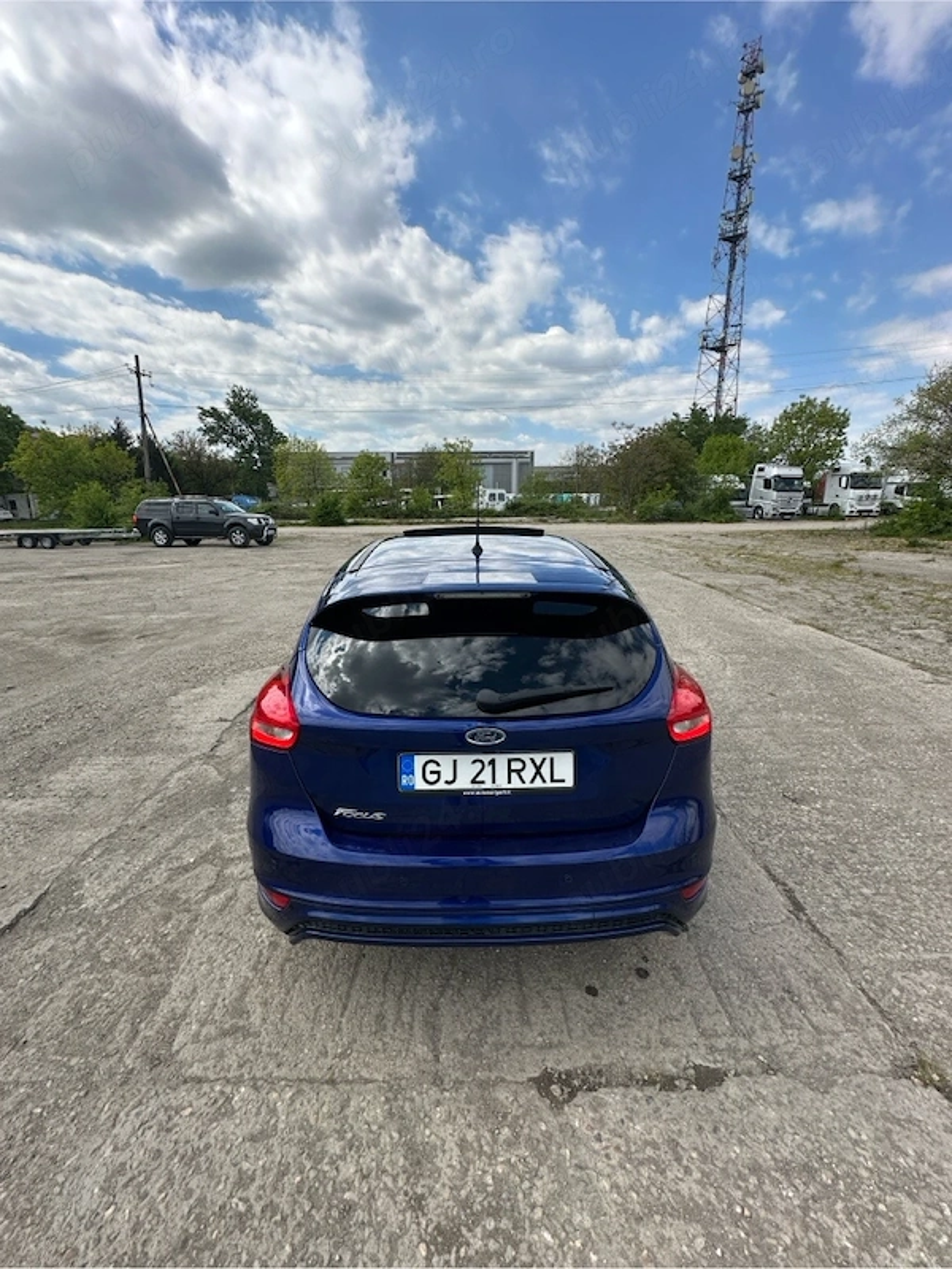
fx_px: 513
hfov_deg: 85.7
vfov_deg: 102.1
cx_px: 476
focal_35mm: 14
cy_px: 634
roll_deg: +0.2
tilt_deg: -13.8
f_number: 2.2
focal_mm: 2.22
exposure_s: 1/1473
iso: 40
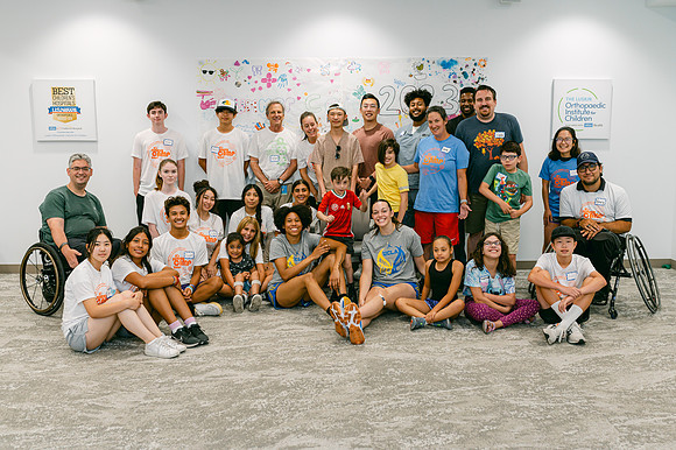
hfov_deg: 54.5
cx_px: 338
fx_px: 657
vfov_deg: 37.8
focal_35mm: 35
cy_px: 225
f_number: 5.6
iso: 400
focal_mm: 35
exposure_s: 1/60
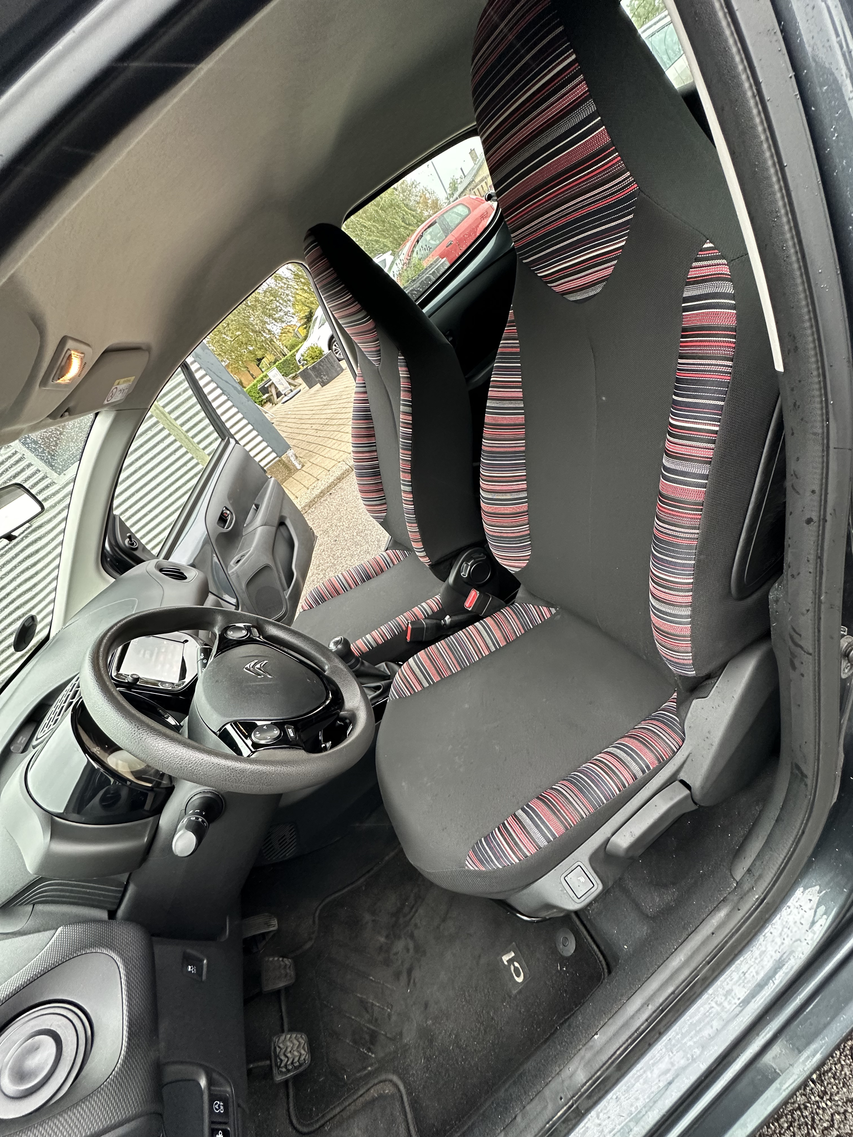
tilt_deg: -27.2
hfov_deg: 85.7
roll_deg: +36.6
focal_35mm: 14
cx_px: 426
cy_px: 568
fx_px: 460
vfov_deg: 102.1
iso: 320
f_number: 2.2
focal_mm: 2.22
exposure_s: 1/83
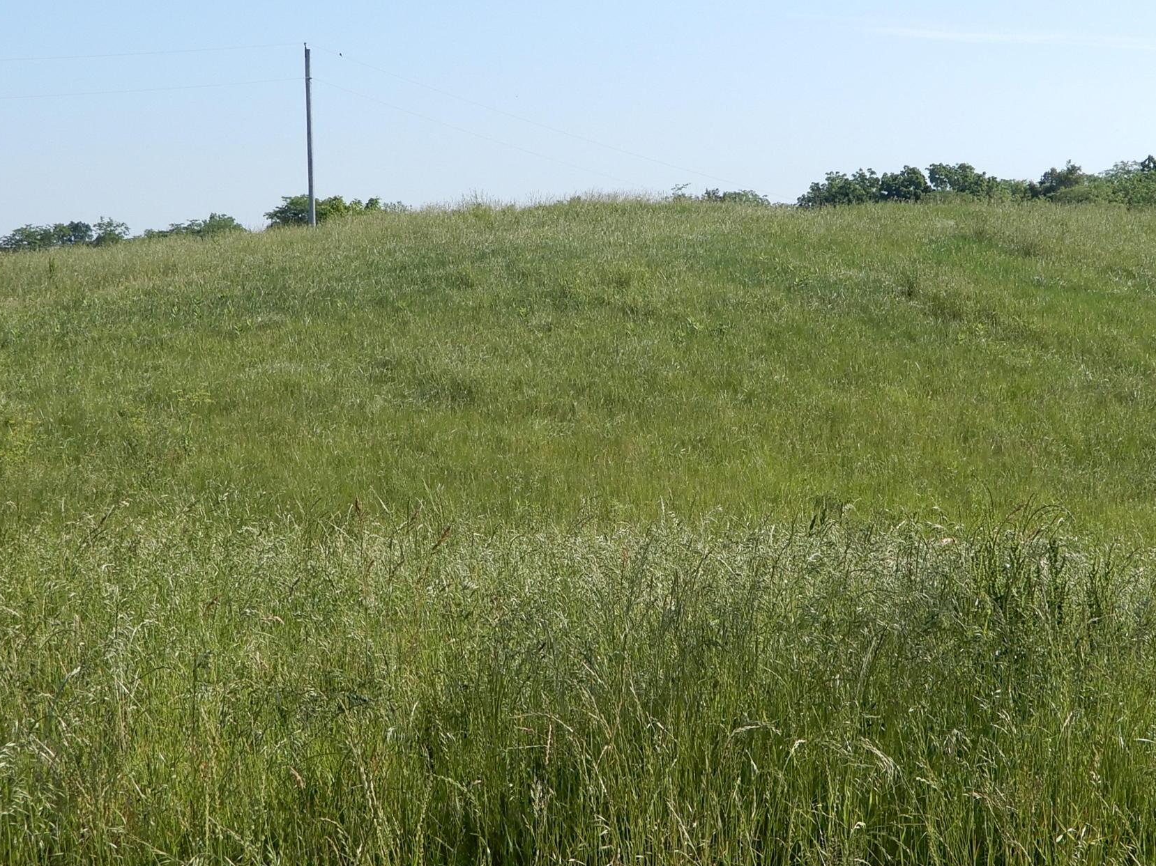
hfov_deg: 25.6
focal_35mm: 76
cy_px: 516
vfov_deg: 19.4
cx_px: 662
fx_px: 2538
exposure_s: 1/640
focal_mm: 7.5
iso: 80
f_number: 4
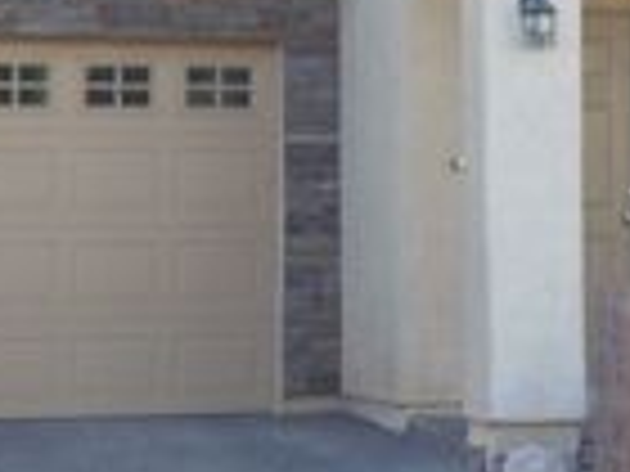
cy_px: -88
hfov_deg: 12.6
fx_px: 2803
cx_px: 662
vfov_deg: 9.5
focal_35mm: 154
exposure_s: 1/250
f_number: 3.8
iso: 125
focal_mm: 7.7
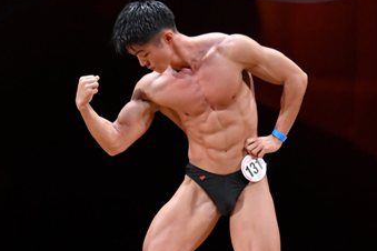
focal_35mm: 548
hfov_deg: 3.8
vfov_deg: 2.5
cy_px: 221
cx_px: 177
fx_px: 5738
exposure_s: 1/400
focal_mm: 160
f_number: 5.6
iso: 3200
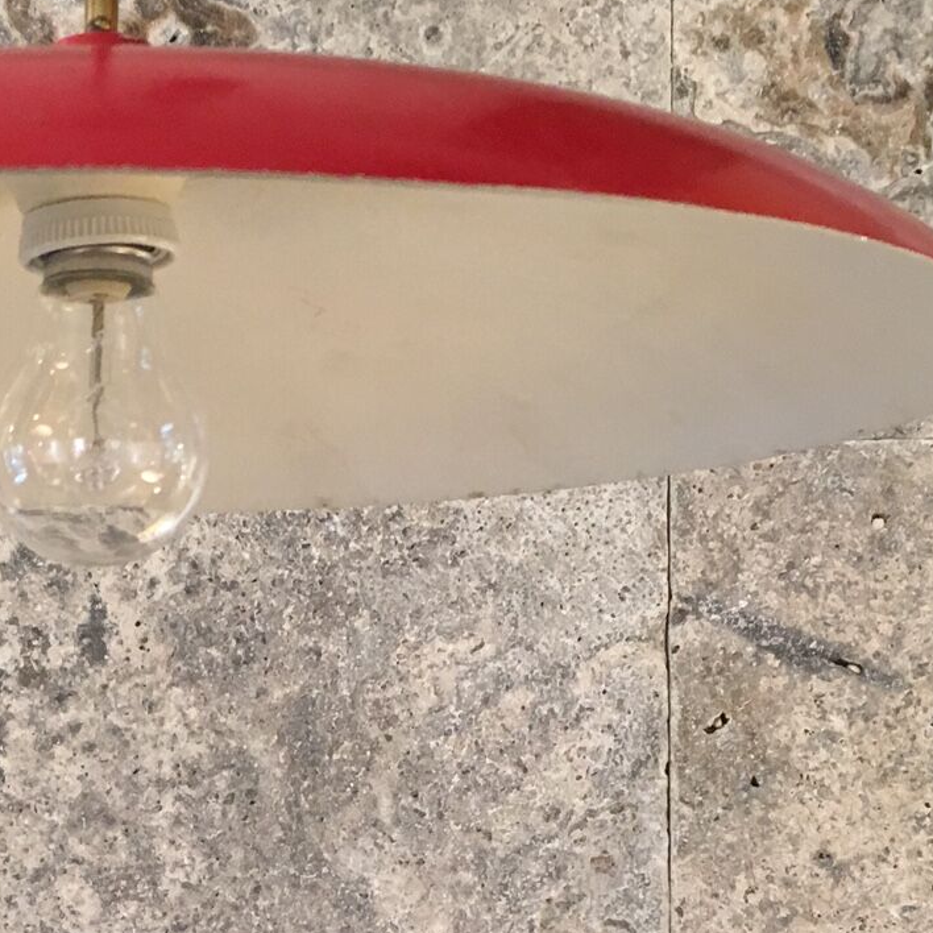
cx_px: 128
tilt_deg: +0.4
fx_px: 2226
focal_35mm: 73
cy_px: 771
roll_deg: -0.3
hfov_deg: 23.2
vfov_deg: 23.3
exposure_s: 1/33
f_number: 2.2
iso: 125
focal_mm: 4.15
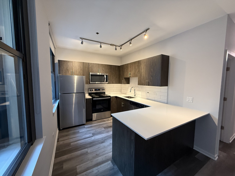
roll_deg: -0.1
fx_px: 95
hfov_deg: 102.1
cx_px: 118
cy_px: 88
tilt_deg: -4.5
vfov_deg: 85.7
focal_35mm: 14
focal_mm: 2.22
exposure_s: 1/60
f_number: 2.2
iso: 400
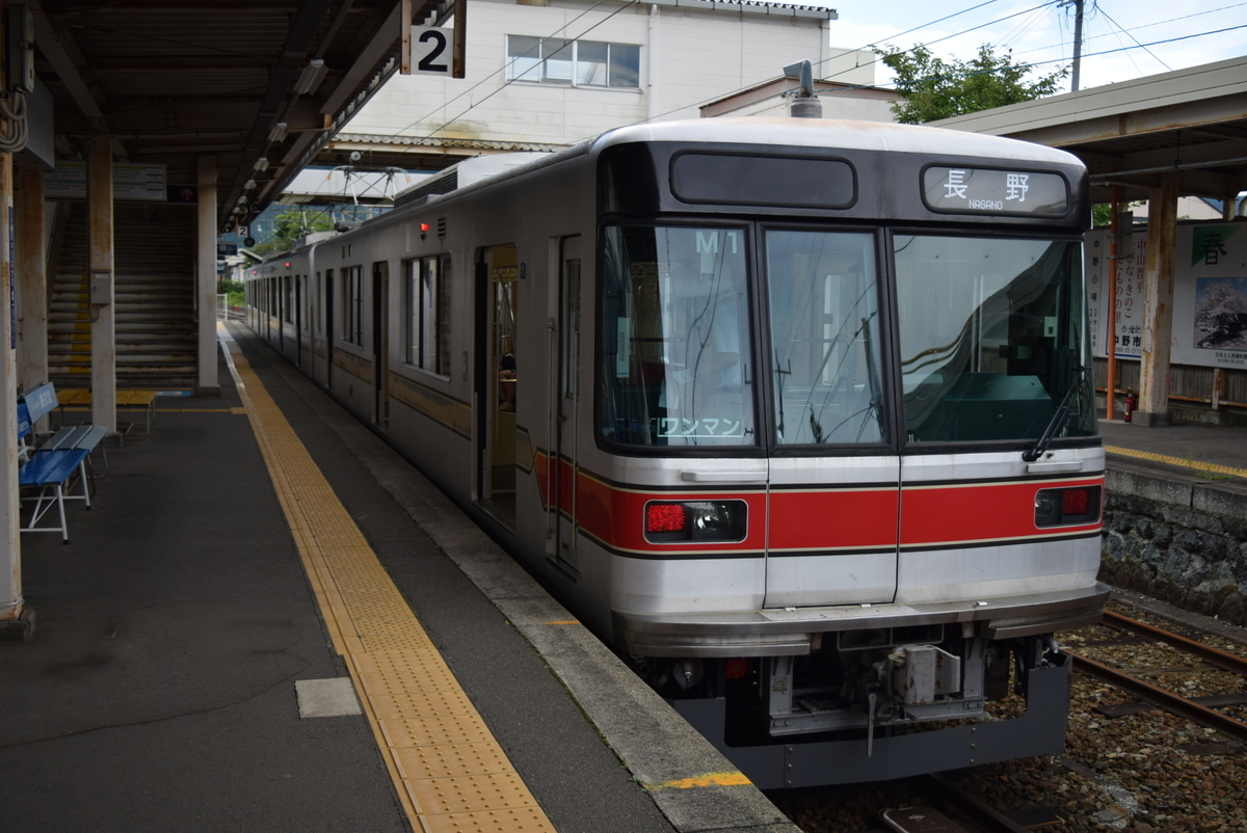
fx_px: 1352
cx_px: 624
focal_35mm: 39
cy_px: 416
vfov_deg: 34.3
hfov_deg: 49.5
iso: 100
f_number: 4
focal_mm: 26
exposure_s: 1/400
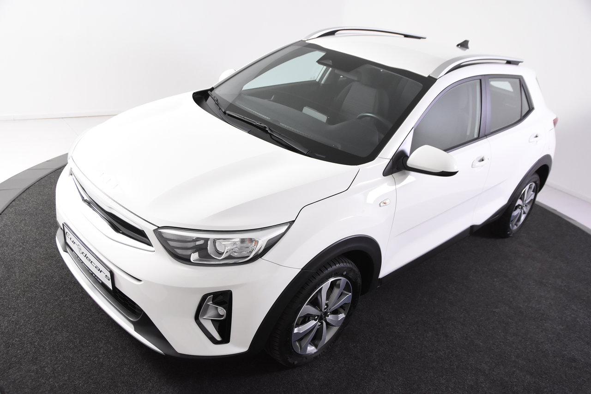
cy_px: 197
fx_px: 492
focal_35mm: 30
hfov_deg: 61.9
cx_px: 296
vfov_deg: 43.6
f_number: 4
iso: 1600
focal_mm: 20
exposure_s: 1/60
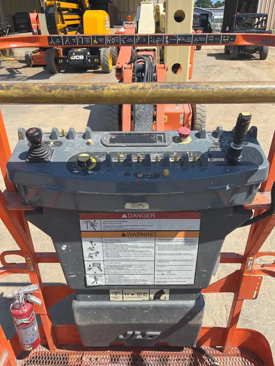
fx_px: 275
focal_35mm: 26
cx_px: 138
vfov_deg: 67.3
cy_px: 183
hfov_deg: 53.1
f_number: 1.6
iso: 50
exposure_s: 1/2755
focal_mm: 5.1
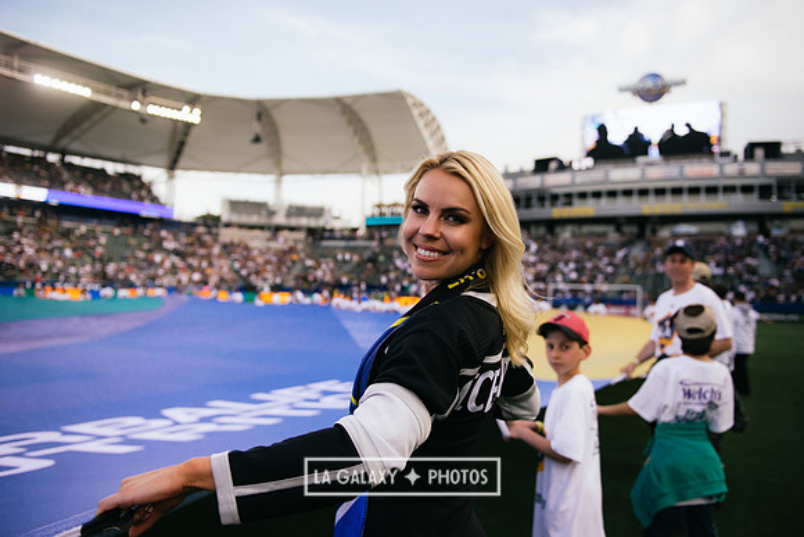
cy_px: 268
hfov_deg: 60.3
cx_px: 402
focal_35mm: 31
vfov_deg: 42.3
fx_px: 692
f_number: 2.8
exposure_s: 1/3200
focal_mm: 31
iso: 400
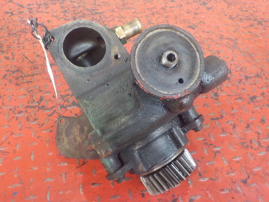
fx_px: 233
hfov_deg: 60.0
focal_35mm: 30
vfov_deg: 46.8
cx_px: 134
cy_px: 101
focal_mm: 4.1
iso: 250
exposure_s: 1/30
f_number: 3.3
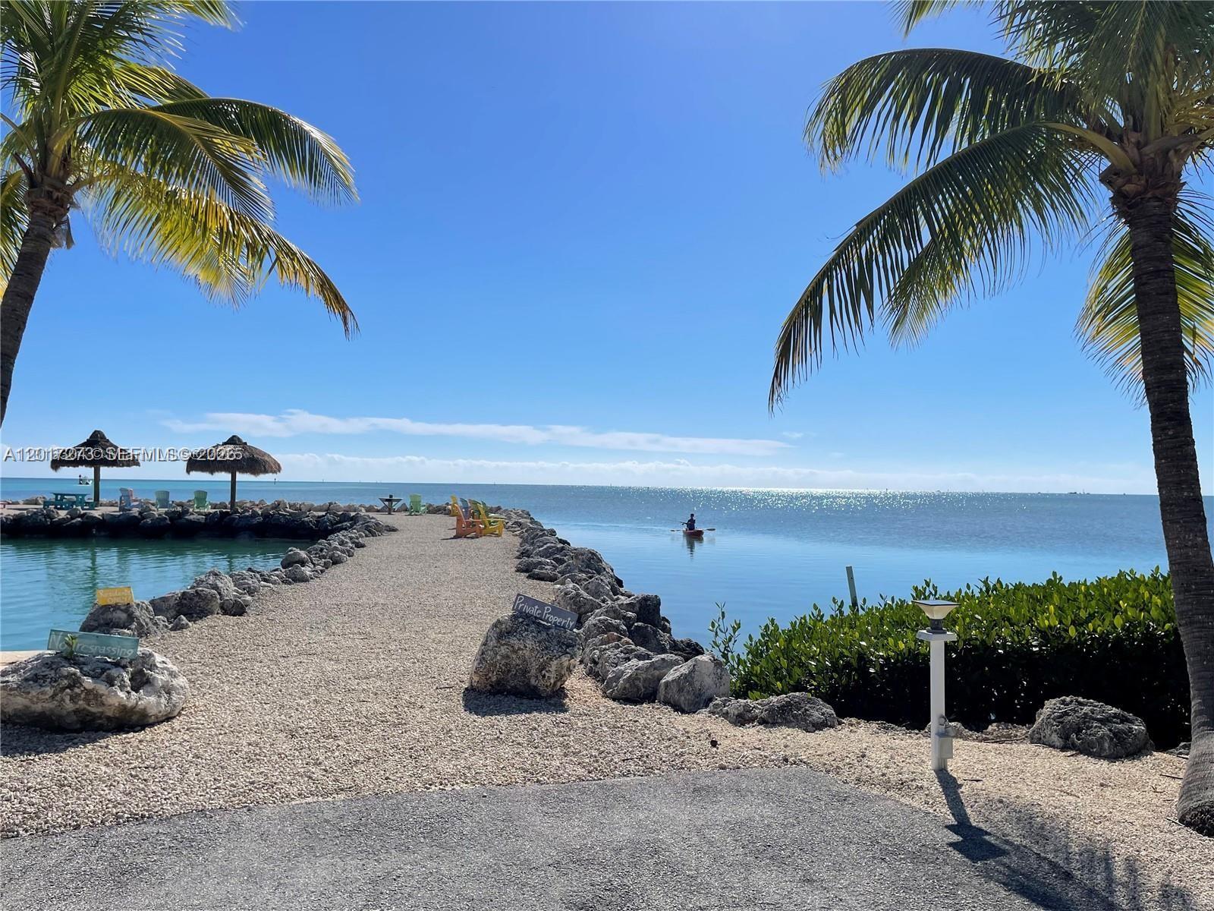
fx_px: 912
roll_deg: -1.3
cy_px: 456
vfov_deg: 53.1
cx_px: 607
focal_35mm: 26
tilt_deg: +1.4
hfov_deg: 67.3
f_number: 1.6
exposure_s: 1/8403
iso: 32
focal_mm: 4.2
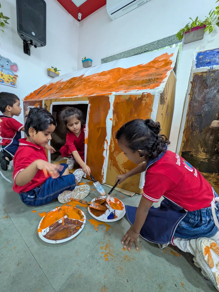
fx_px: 118
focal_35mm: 14
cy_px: 146
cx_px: 110
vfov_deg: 102.1
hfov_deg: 85.7
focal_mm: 1.83
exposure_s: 1/33.3
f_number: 2.2
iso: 337
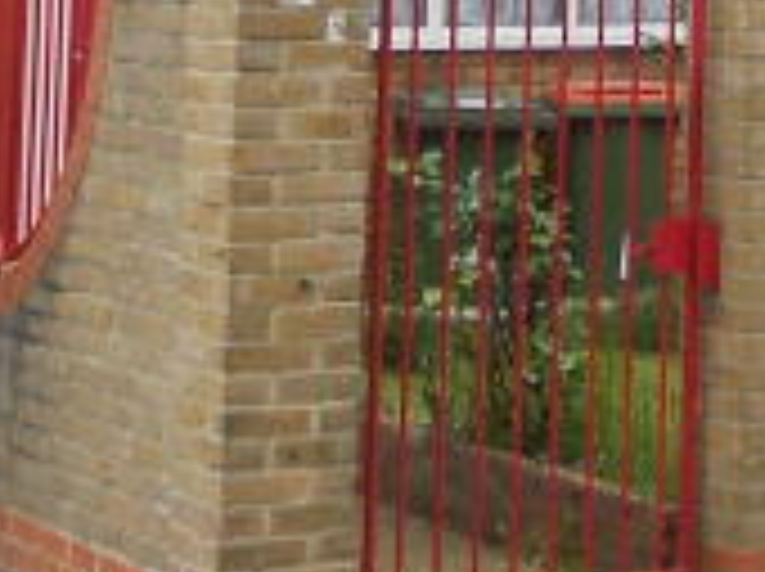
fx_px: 3465
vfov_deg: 9.0
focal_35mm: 157
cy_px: -513
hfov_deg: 12.0
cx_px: 1170
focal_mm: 4.6
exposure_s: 1/125
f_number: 3.2
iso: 80
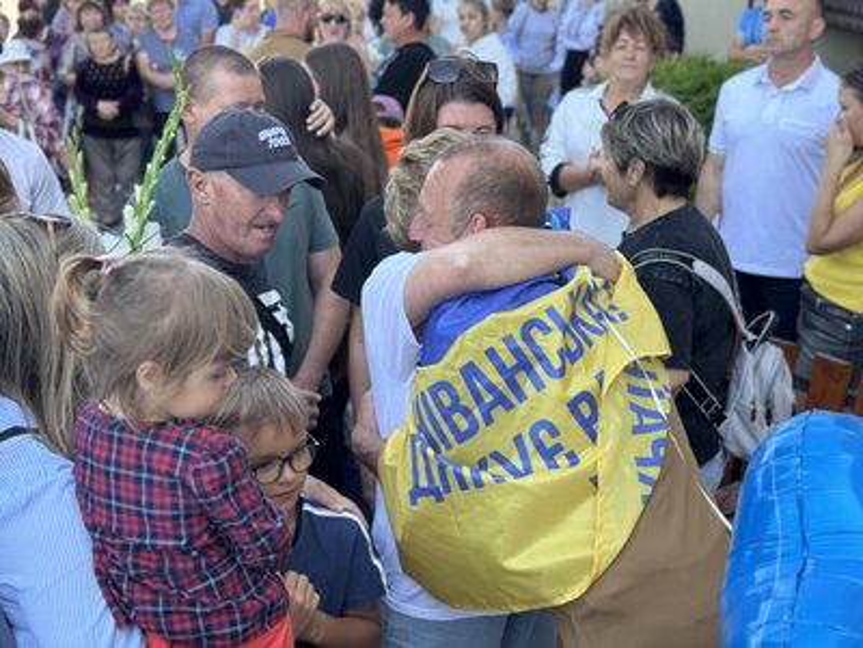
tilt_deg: -16.9
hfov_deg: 39.7
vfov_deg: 30.3
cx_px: 432
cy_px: 324
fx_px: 1197
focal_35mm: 48
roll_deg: +0.8
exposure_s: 1/399
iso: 64
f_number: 1.78
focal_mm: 6.76
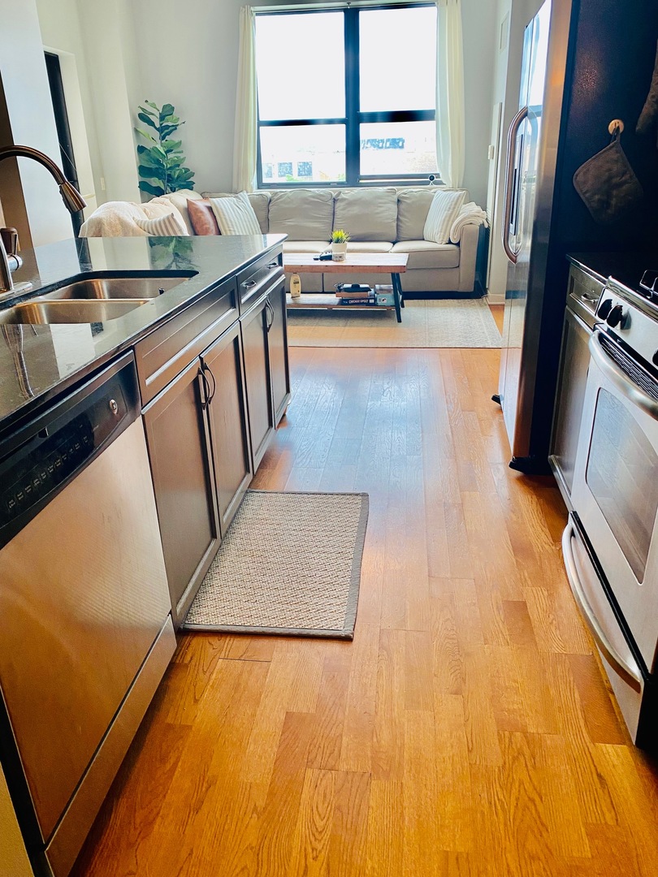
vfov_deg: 67.3
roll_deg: +1.7
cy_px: 438
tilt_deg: -22.3
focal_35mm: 26
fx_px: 659
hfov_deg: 53.1
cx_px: 329
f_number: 1.8
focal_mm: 4.25
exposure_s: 1/60
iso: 100
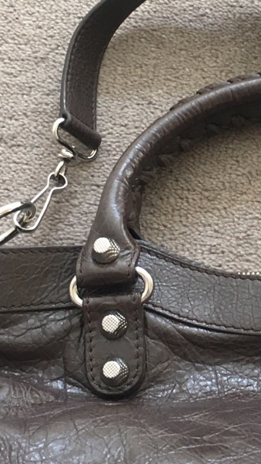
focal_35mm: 84
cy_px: 214
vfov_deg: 25.3
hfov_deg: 14.0
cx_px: 309
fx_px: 1033
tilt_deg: -63.0
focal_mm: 4.15
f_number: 2.2
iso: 100
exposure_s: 1/33
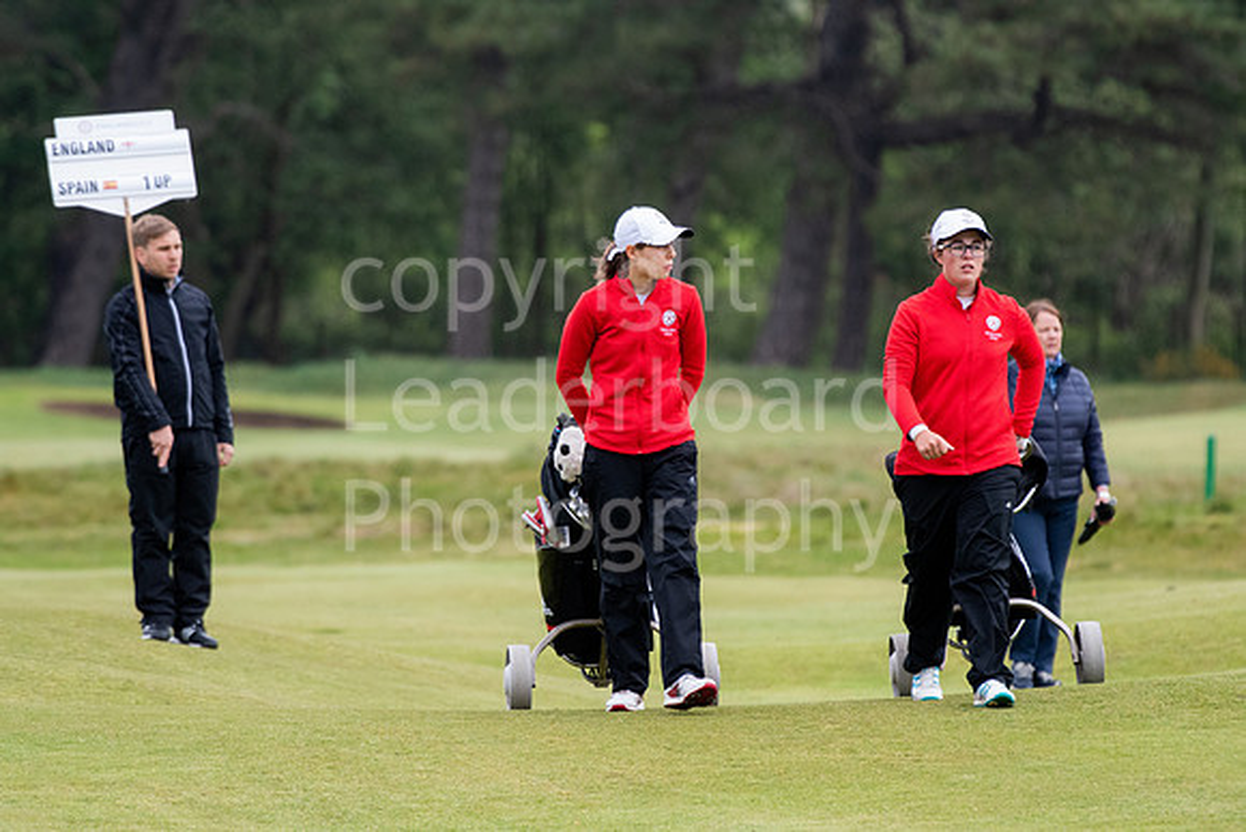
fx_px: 19732
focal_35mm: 570
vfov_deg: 2.4
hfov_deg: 3.6
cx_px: 623
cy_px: 416
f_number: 5.6
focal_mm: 380
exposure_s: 1/1250
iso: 1600
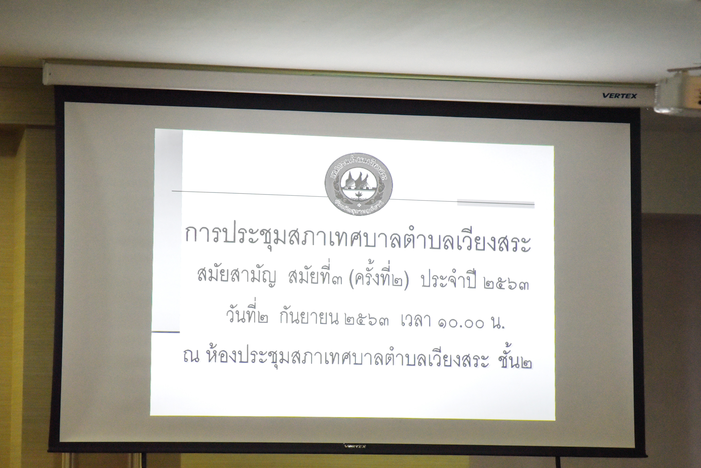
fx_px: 3545
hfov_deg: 11.3
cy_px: 214
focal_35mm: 182
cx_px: 365
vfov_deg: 7.6
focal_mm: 120
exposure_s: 1/1000
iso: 2000
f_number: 4
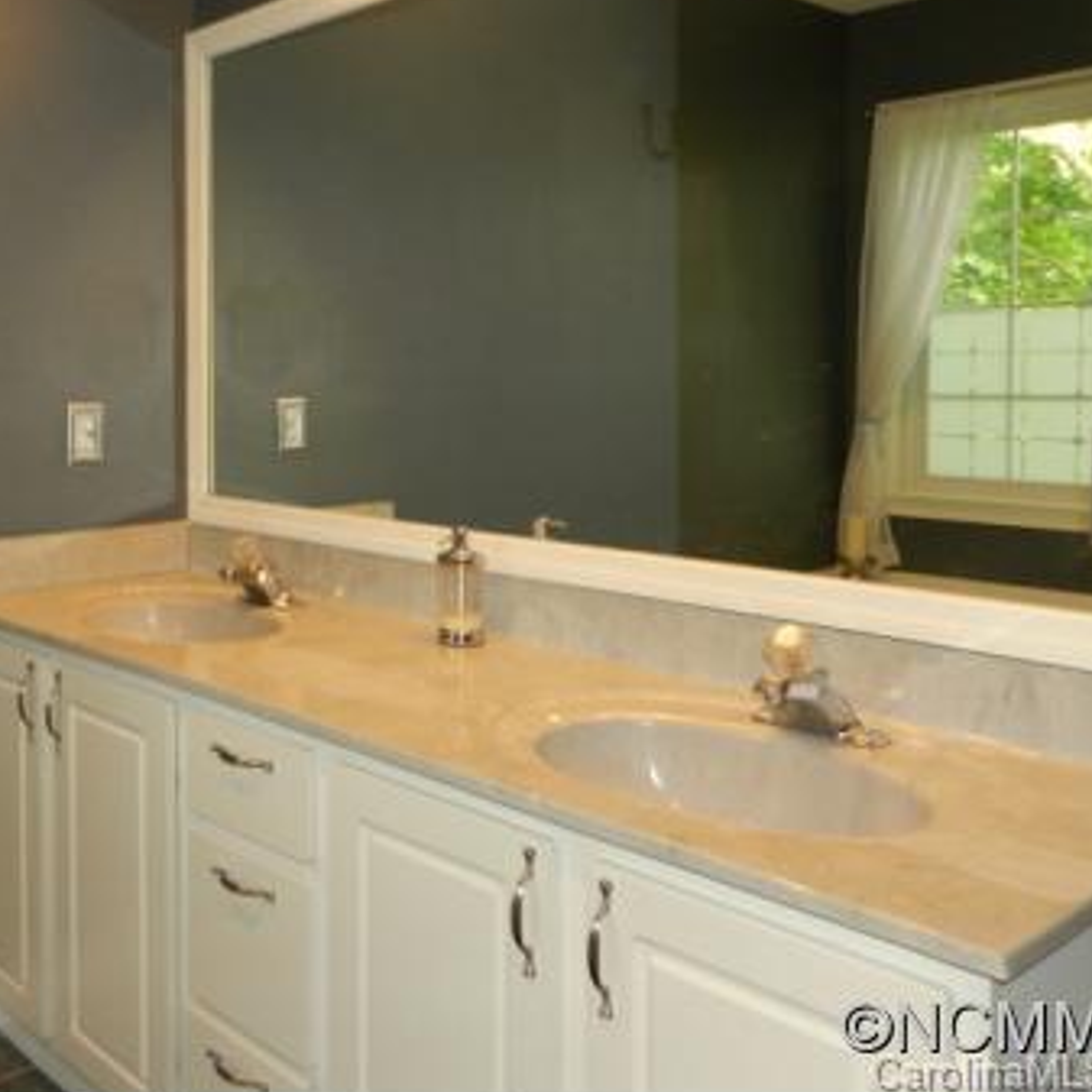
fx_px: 1249
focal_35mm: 35
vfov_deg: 46.7
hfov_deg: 45.9
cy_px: 395
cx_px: 301
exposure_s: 1/30
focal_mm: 4
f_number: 3.4
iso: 200
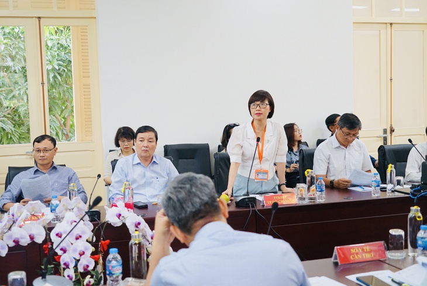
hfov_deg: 40.3
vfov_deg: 27.6
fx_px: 582
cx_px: 214
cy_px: 143
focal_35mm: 49
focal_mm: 49
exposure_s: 1/160
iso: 2000
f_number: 4.5
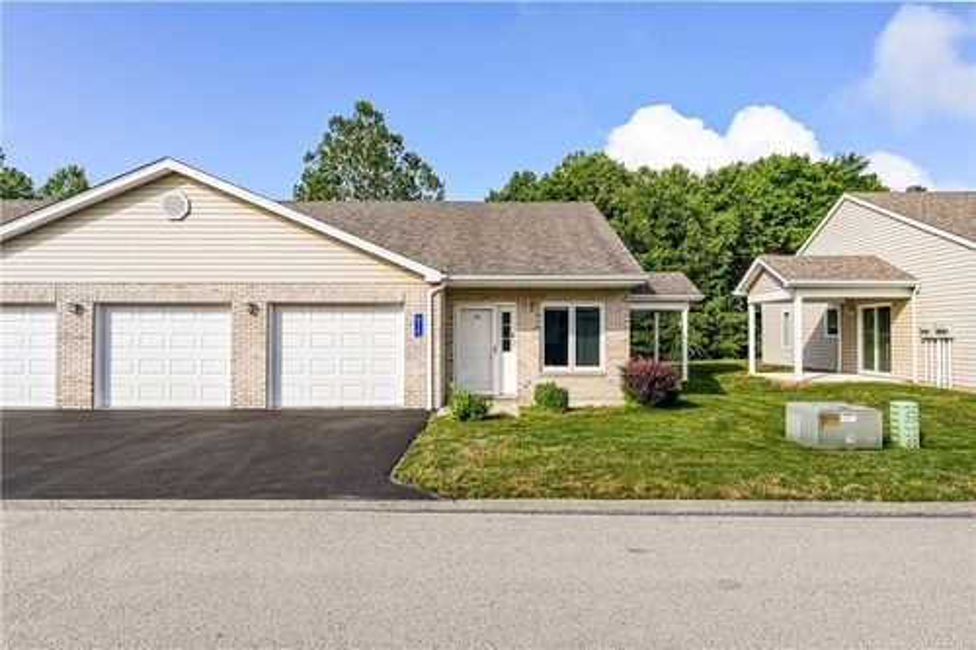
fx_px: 596
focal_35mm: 22
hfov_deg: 78.6
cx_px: 488
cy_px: 325
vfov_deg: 57.2
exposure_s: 1/250
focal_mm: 22
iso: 100
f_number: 8
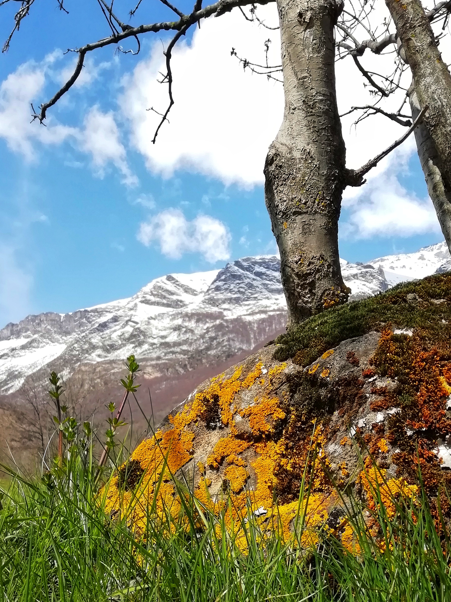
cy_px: 420
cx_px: 198
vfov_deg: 47.8
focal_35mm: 38
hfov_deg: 37.7
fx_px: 660
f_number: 2.2
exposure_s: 1/1255
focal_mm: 3.46
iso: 50
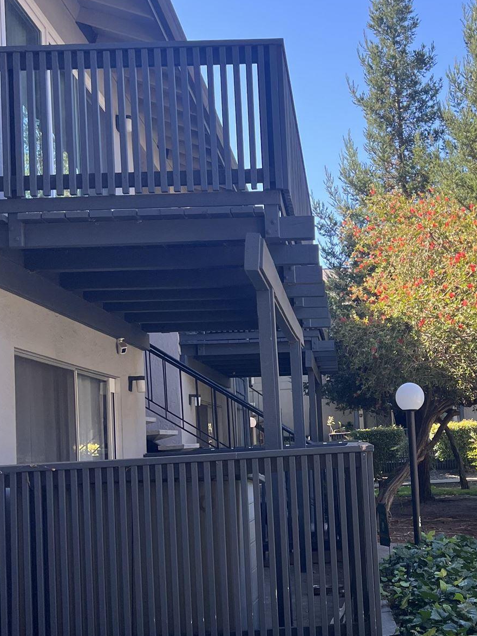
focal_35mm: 51
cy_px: 358
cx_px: 374
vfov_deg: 37.4
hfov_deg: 28.0
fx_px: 937
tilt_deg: +4.4
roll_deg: +3.5
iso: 50
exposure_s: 1/541
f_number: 1.5
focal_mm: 5.7
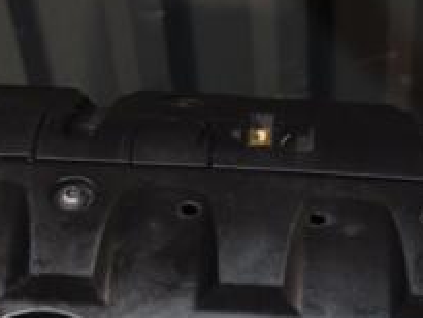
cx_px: 229
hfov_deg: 21.1
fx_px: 1137
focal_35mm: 93
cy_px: 322
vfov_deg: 15.6
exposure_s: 1/60
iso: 800
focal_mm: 22
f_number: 5
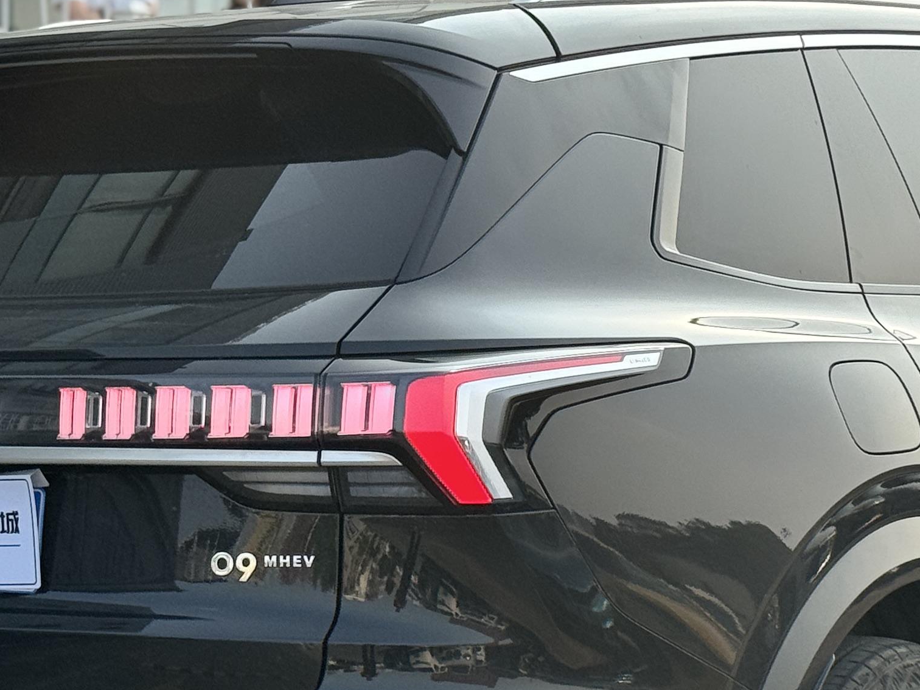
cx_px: 573
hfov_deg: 15.4
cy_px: 476
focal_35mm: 128
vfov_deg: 11.6
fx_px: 3402
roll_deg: +1.2
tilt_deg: -4.7
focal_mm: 6.76
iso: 64
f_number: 1.78
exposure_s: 1/2959
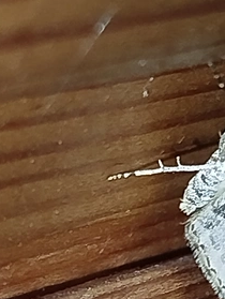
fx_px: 1980
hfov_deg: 6.5
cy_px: 287
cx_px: 242
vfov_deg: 8.6
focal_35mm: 229
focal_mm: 5.31
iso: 250
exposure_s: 1/50
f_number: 1.7
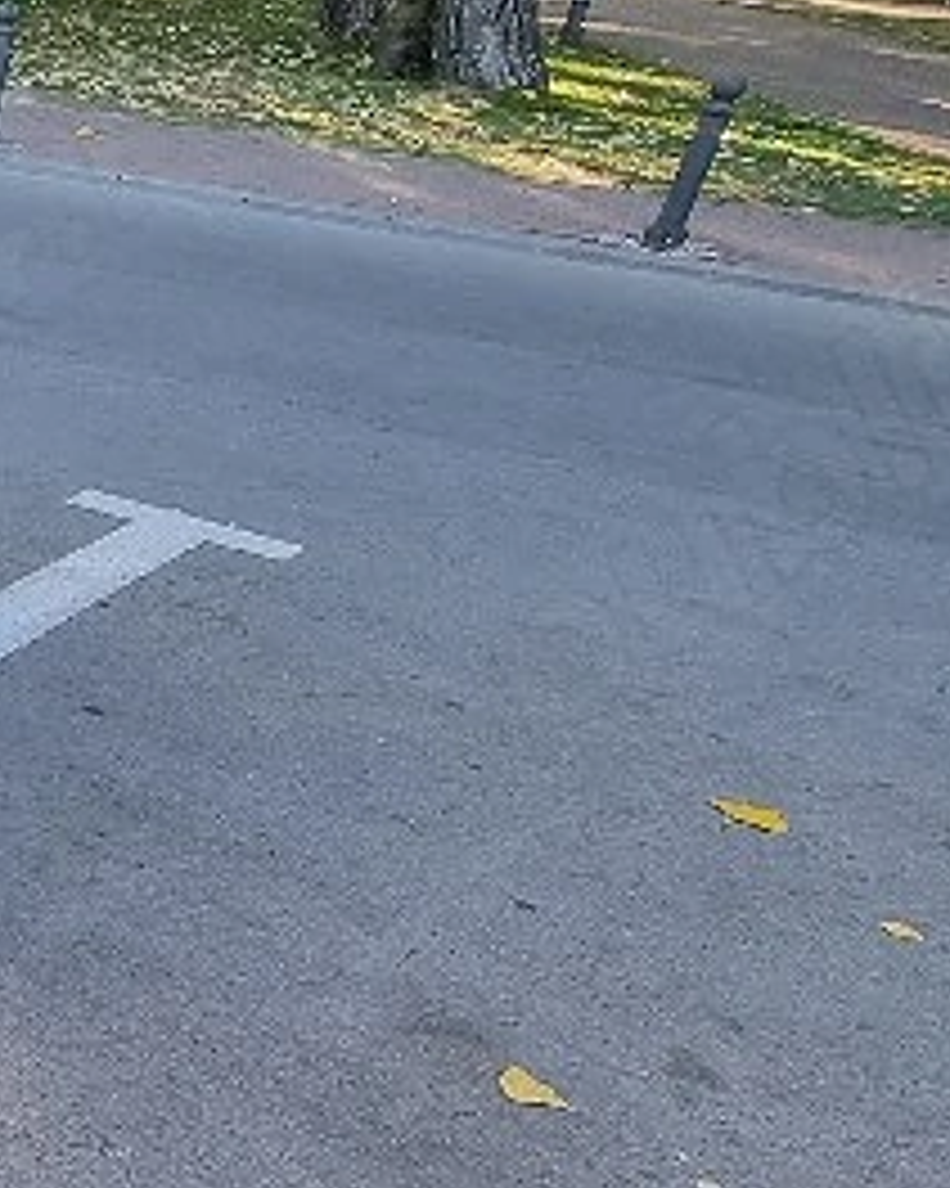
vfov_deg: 38.4
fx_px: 1688
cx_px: -1067
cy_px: 410
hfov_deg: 17.8
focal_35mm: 48
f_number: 2.2
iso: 50
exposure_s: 1/154
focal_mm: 2.2
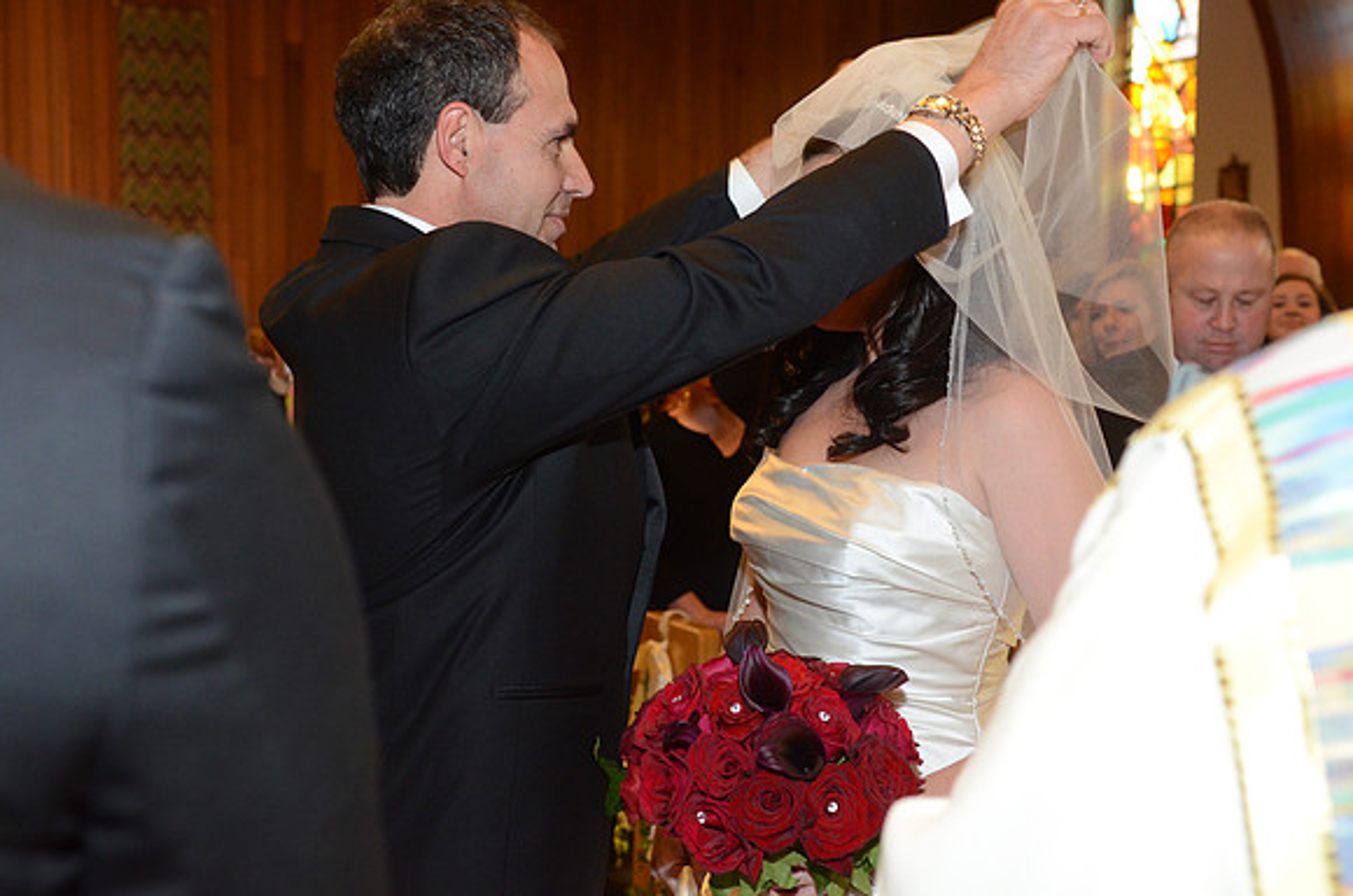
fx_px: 1800
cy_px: 448
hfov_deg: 41.2
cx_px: 676
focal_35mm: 48
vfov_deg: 27.9
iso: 1600
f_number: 4
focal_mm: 32
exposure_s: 1/80
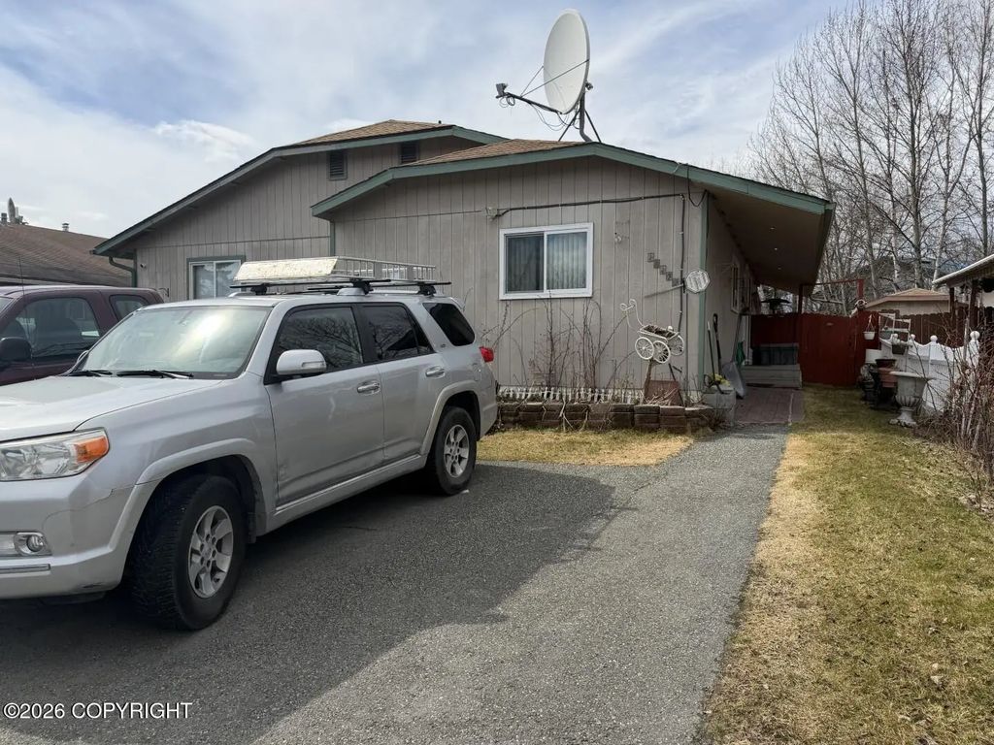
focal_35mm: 24
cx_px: 497
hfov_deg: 71.6
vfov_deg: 56.8
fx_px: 689
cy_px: 372
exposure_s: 1/6173
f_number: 1.78
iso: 80
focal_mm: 6.76
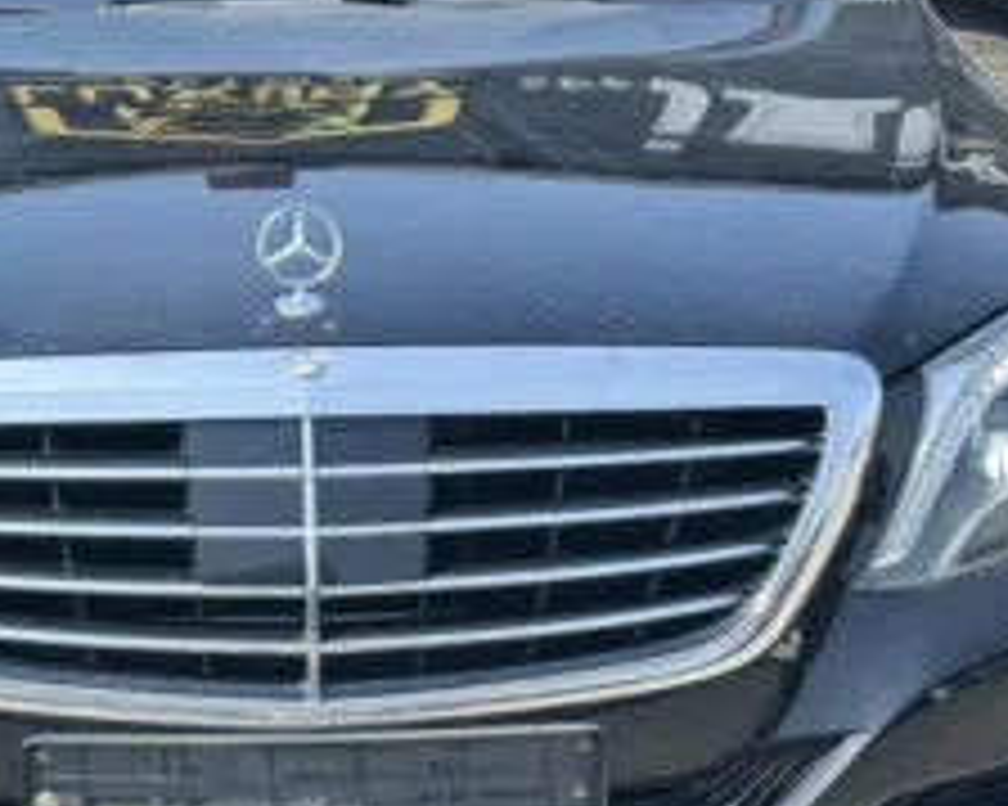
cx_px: 238
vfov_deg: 11.5
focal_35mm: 134
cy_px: 473
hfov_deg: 14.3
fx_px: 3996
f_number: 1.78
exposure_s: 1/1490
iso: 64
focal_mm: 6.76
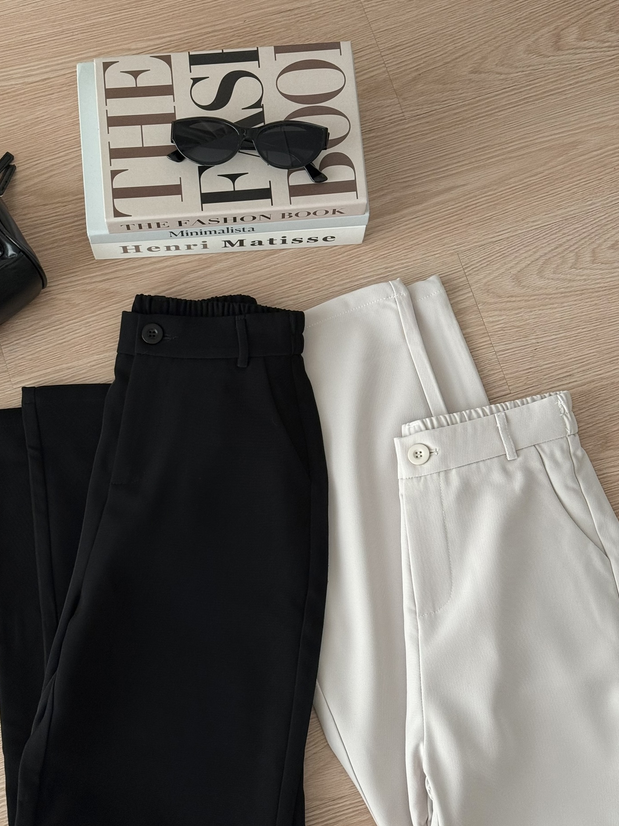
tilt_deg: -76.2
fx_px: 1264
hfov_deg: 27.5
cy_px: 454
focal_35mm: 53
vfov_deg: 36.1
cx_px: 281
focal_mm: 6.76
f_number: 1.78
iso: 100
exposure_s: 1/80
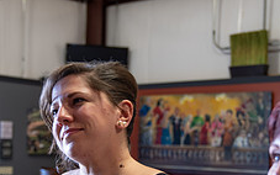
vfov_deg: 16.5
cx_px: 141
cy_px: 158
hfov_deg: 26.5
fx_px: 595
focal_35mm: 78
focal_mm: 30
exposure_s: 1/40
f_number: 2.8
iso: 500
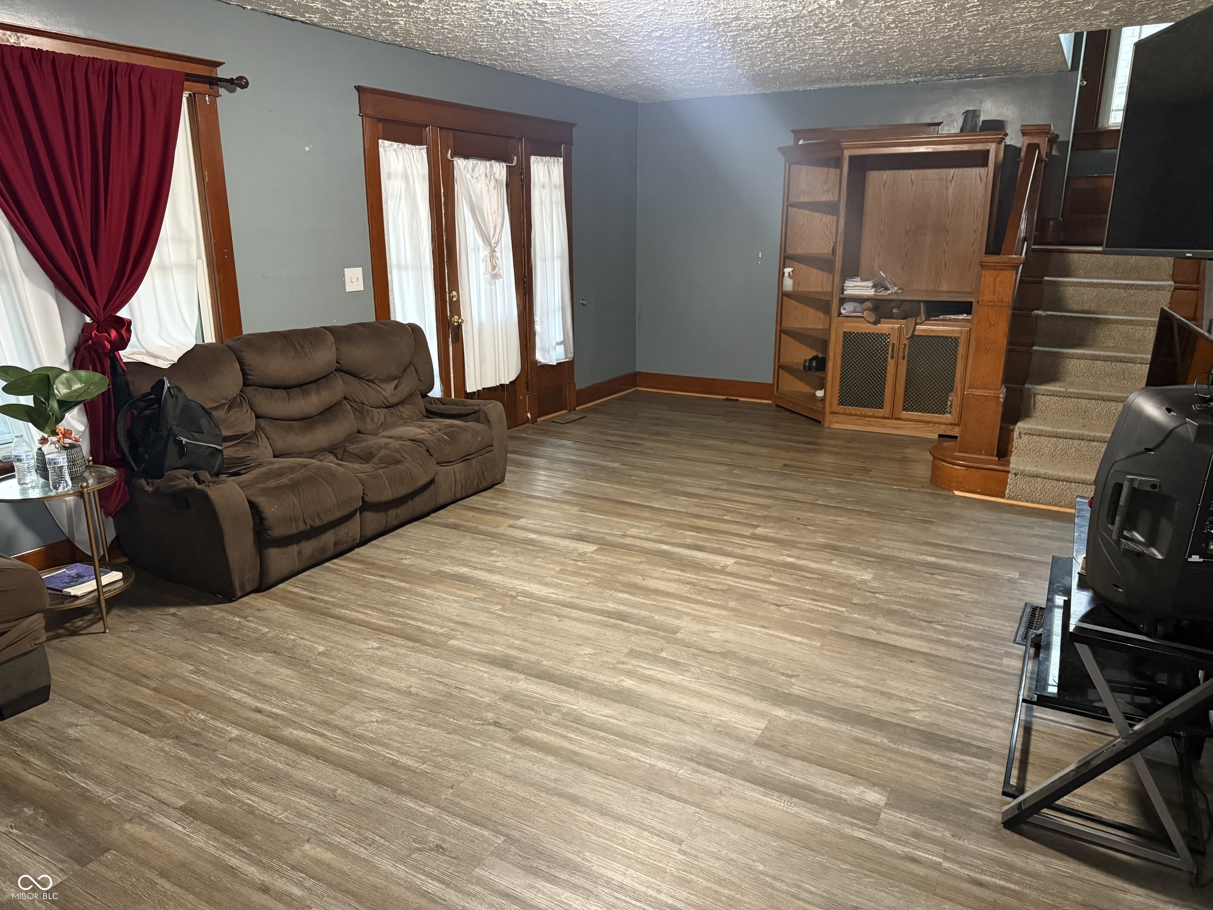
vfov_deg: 56.8
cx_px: 606
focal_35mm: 24
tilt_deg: -15.3
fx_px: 841
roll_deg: -0.1
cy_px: 455
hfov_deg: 71.6
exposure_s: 1/40
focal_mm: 6.76
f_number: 1.78
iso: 800
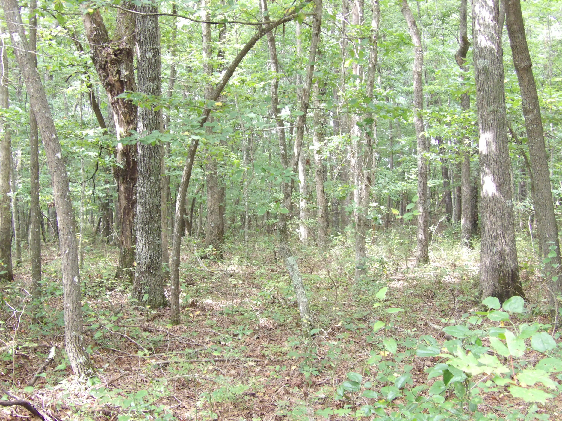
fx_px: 747
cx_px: 281
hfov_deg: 41.2
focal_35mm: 46
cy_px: 210
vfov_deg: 31.5
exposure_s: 1/60
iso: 637
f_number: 3.8
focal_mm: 8.2
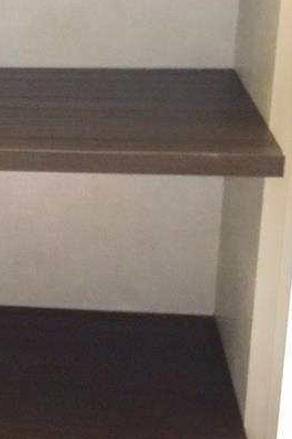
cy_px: 249
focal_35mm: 91
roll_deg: +1.0
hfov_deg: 14.2
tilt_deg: -18.1
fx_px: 1108
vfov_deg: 22.4
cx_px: -128
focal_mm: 4.15
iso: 64
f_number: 2.2
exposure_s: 1/4
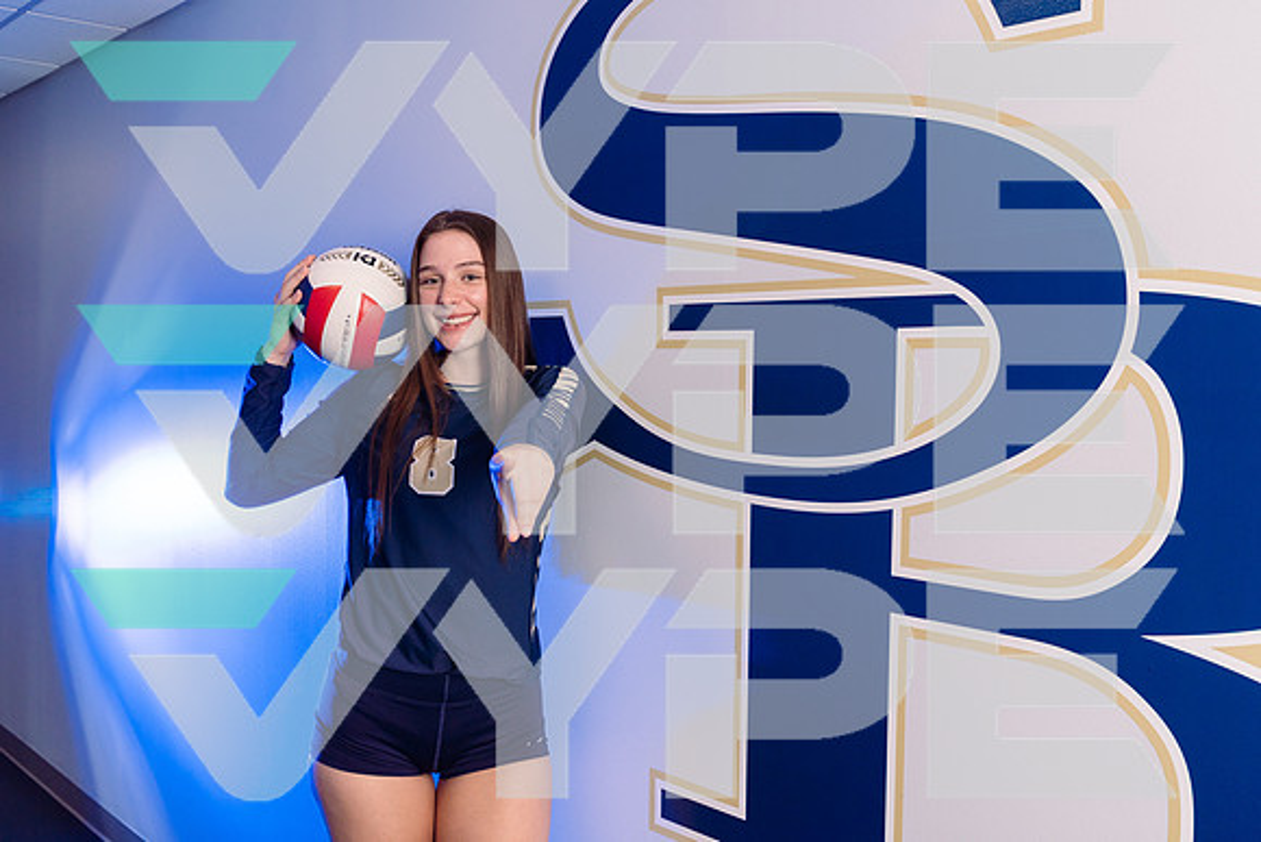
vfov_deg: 37.9
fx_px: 1226
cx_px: 630
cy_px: 421
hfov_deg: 54.4
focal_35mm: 35
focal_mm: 35
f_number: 7.1
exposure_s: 1/250
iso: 400
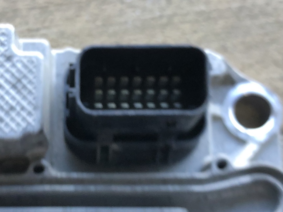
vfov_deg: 49.7
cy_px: 106
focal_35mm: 28
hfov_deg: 63.4
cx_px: 142
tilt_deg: -76.7
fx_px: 229
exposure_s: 1/30
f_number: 1.8
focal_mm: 4
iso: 32
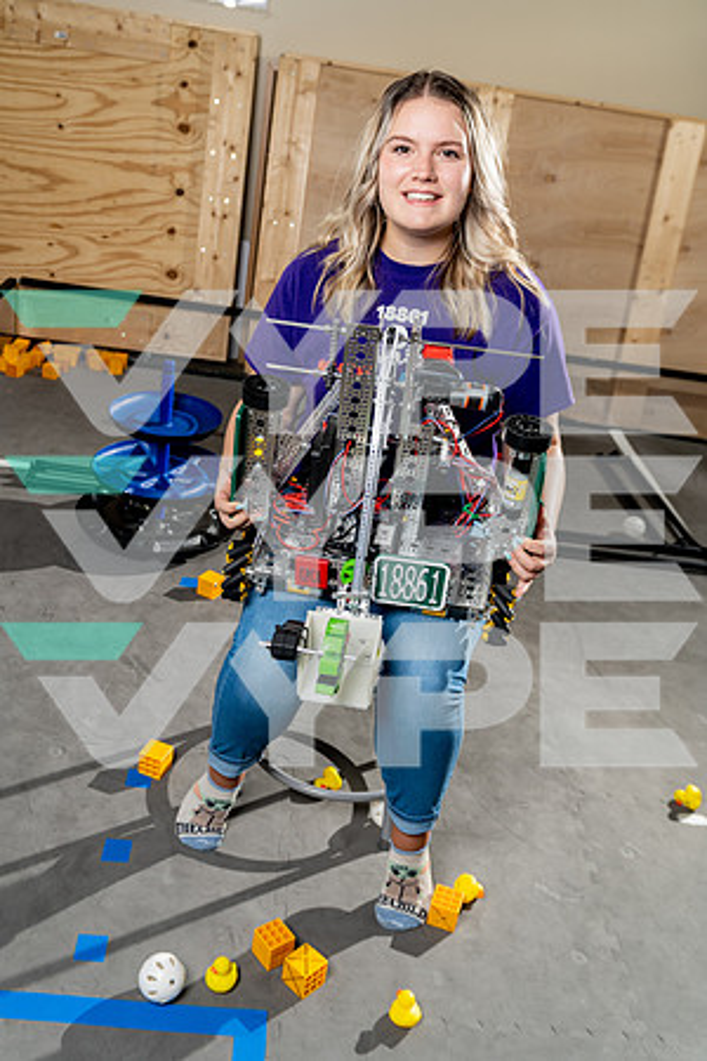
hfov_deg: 37.9
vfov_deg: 54.4
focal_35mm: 35
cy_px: 530
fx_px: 1031
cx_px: 354
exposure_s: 1/250
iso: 100
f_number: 4.5
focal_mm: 35
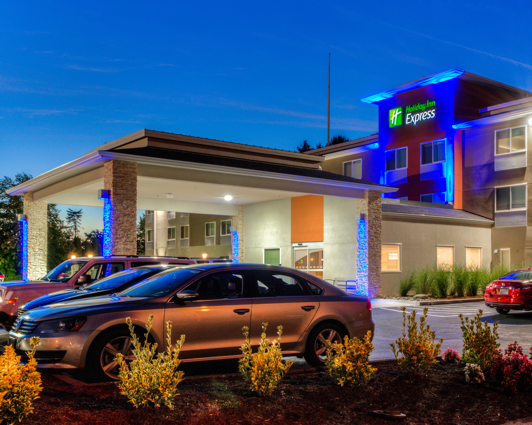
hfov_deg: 46.9
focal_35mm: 38
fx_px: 598
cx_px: 368
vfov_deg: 38.6
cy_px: 131
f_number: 9.5
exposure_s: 1
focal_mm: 24
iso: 500
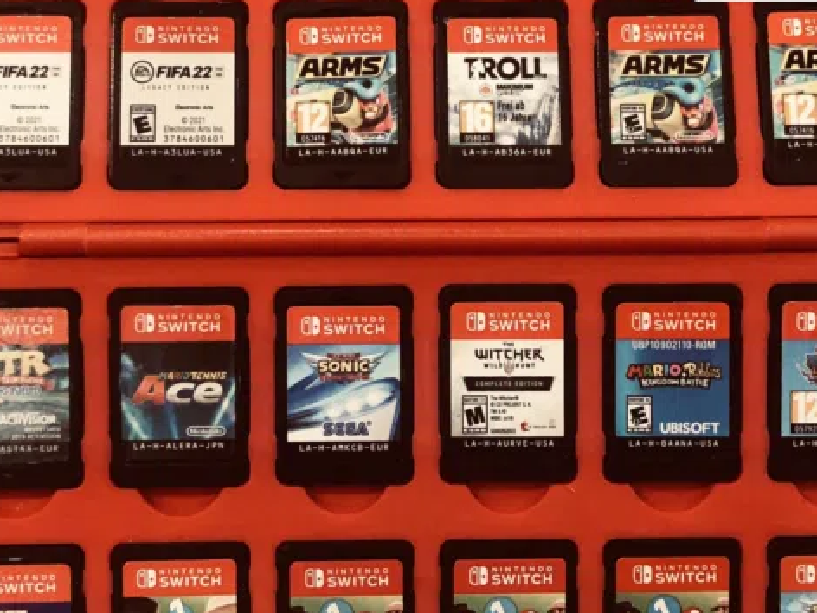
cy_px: 251
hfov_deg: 49.0
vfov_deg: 37.6
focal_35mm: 38
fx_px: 897
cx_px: 431
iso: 100
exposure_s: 1/14
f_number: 1.8
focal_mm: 4
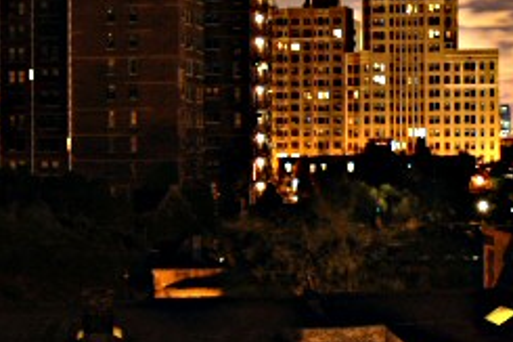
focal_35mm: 94
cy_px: 143
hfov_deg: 21.2
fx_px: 1339
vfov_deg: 14.5
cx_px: 465
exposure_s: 6
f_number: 3.8
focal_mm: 24
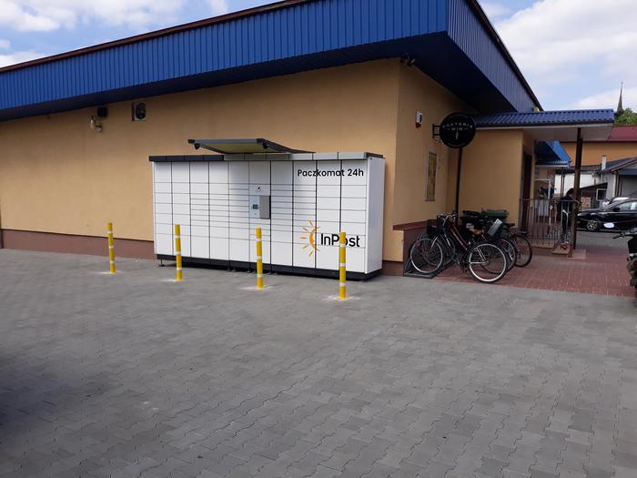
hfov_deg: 65.3
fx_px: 497
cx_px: 318
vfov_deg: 51.4
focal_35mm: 27
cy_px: 239
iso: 40
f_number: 1.7
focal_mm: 3.71
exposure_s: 1/1621
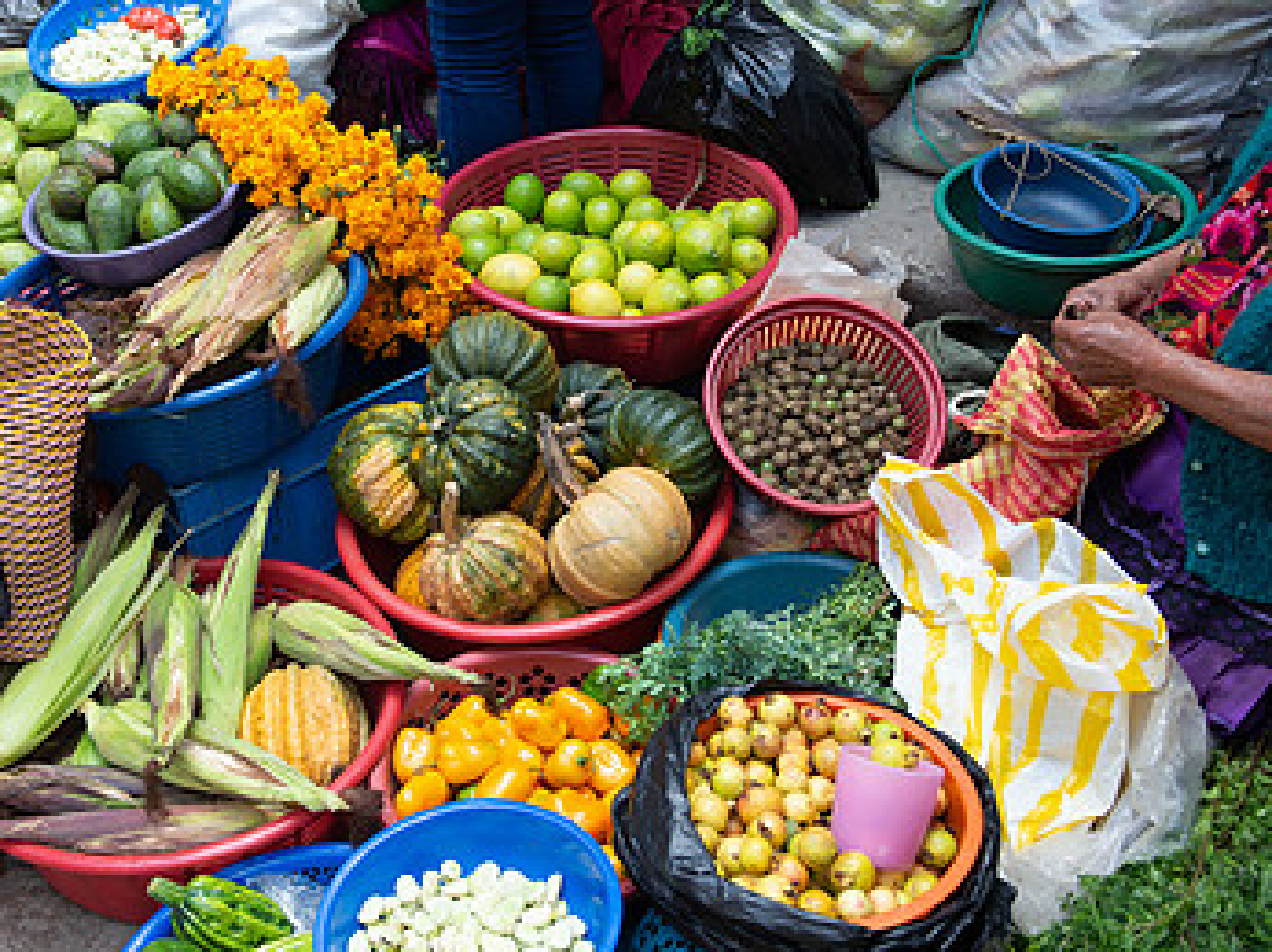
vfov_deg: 29.1
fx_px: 1836
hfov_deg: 38.1
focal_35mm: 50
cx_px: 533
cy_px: 439
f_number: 3.2
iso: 160
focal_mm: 31
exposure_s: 1/250
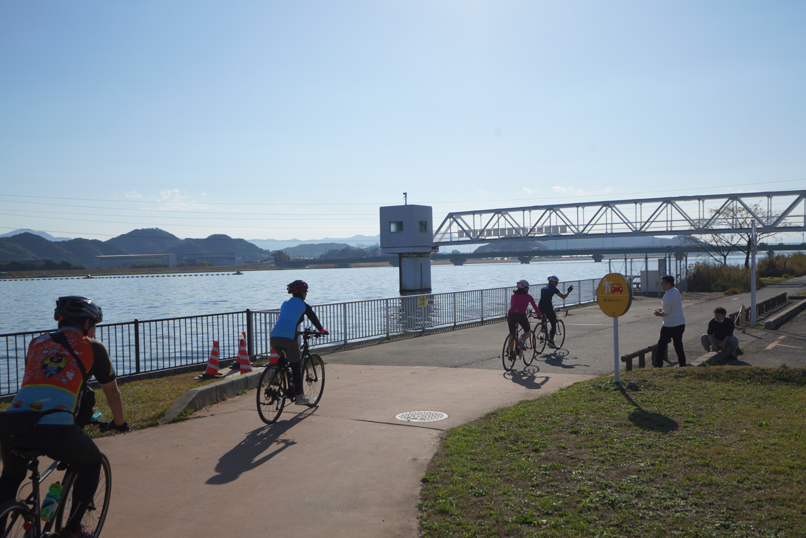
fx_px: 784
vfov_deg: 37.9
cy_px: 269
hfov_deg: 54.4
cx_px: 403
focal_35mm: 35
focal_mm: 35
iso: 100
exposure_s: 1/500
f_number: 8
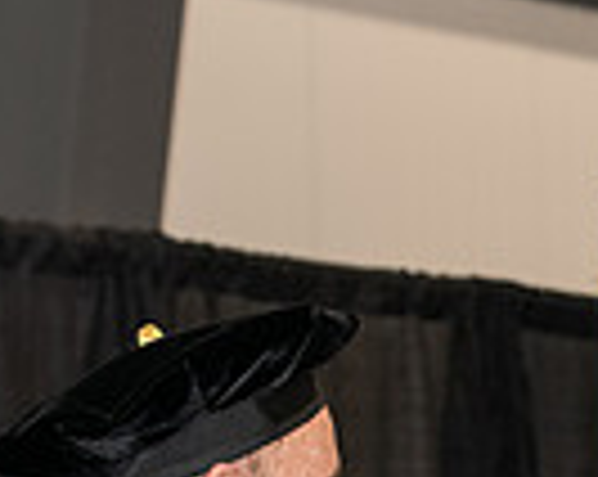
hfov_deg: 5.8
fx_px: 5797
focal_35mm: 328
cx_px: 949
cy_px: 718
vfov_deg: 4.7
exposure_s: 1/200
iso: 1600
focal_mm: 80
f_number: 5.6
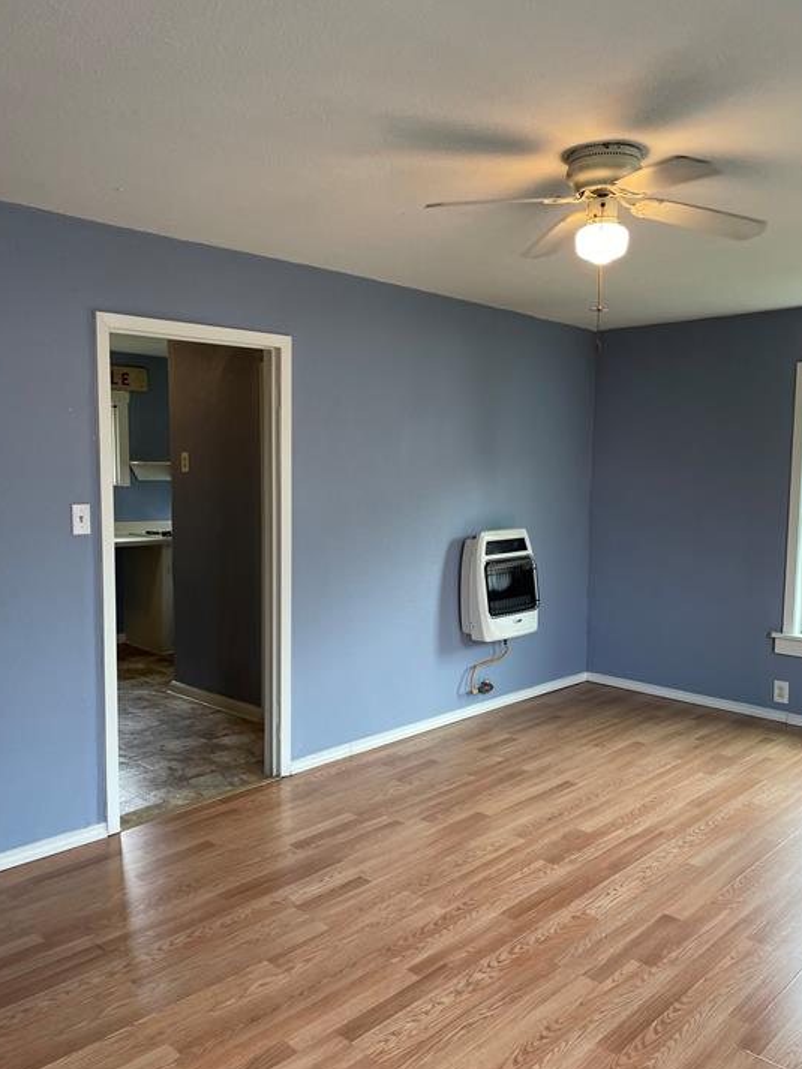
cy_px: 550
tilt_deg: -4.5
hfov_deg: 49.7
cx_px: 417
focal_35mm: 28
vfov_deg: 63.4
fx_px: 865
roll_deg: -0.1
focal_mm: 4.2
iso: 80
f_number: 1.6
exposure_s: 1/120
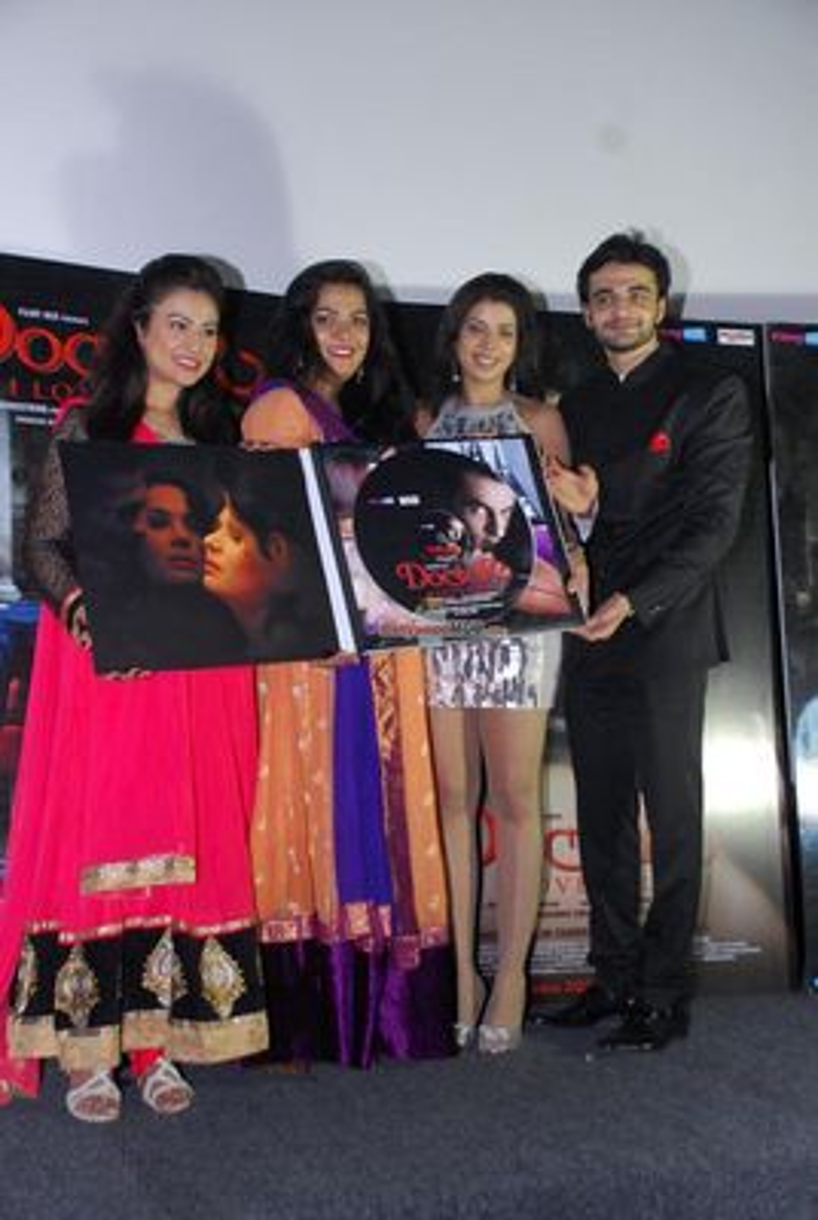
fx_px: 1579
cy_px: 610
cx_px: 409
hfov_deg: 29.0
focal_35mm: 46
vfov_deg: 42.3
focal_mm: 31
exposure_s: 1/125
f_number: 4
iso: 640
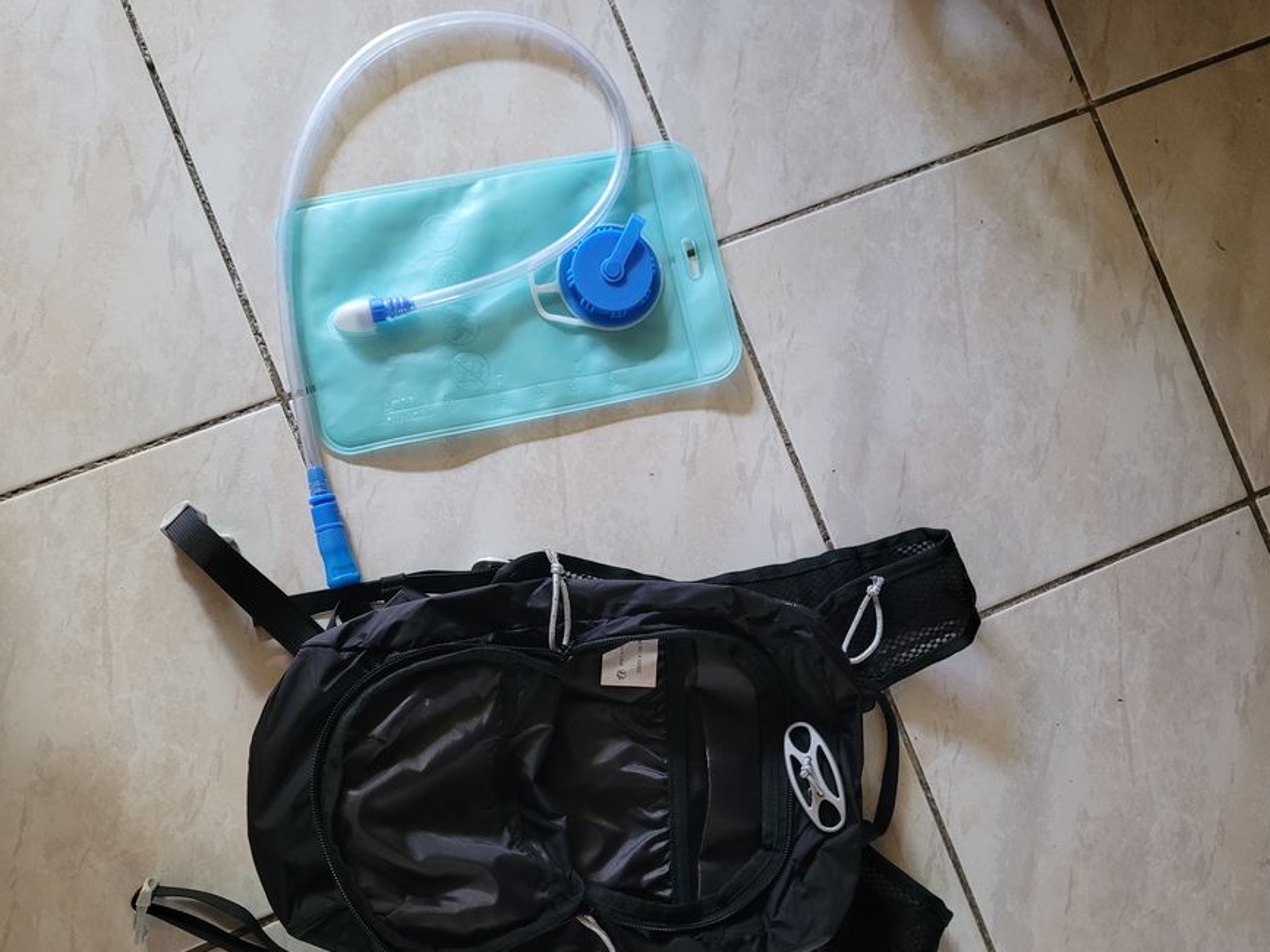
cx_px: 590
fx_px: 1100
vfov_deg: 46.7
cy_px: 529
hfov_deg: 59.9
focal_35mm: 30
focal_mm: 5.4
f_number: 1.8
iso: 640
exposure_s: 1/40
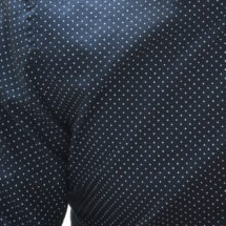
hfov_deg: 5.5
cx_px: 255
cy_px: -94
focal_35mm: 316
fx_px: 2334
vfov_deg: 5.5
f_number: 5
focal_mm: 52
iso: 450
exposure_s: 1/15
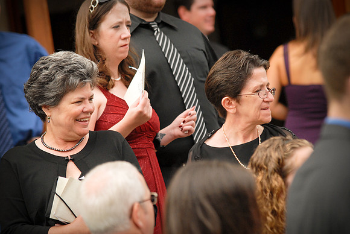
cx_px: 175
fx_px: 2336
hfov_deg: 8.6
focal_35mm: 240
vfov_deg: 5.7
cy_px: 117
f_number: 3.5
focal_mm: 160
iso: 400
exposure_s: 1/1250
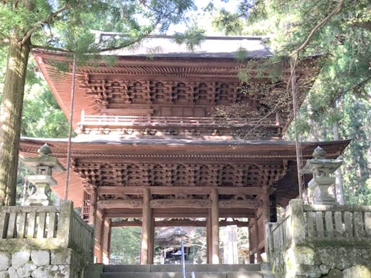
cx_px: 186
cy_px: 139
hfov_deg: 63.4
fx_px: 300
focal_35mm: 28
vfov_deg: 49.7
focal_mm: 3.99
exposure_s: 1/40
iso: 25
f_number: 1.8
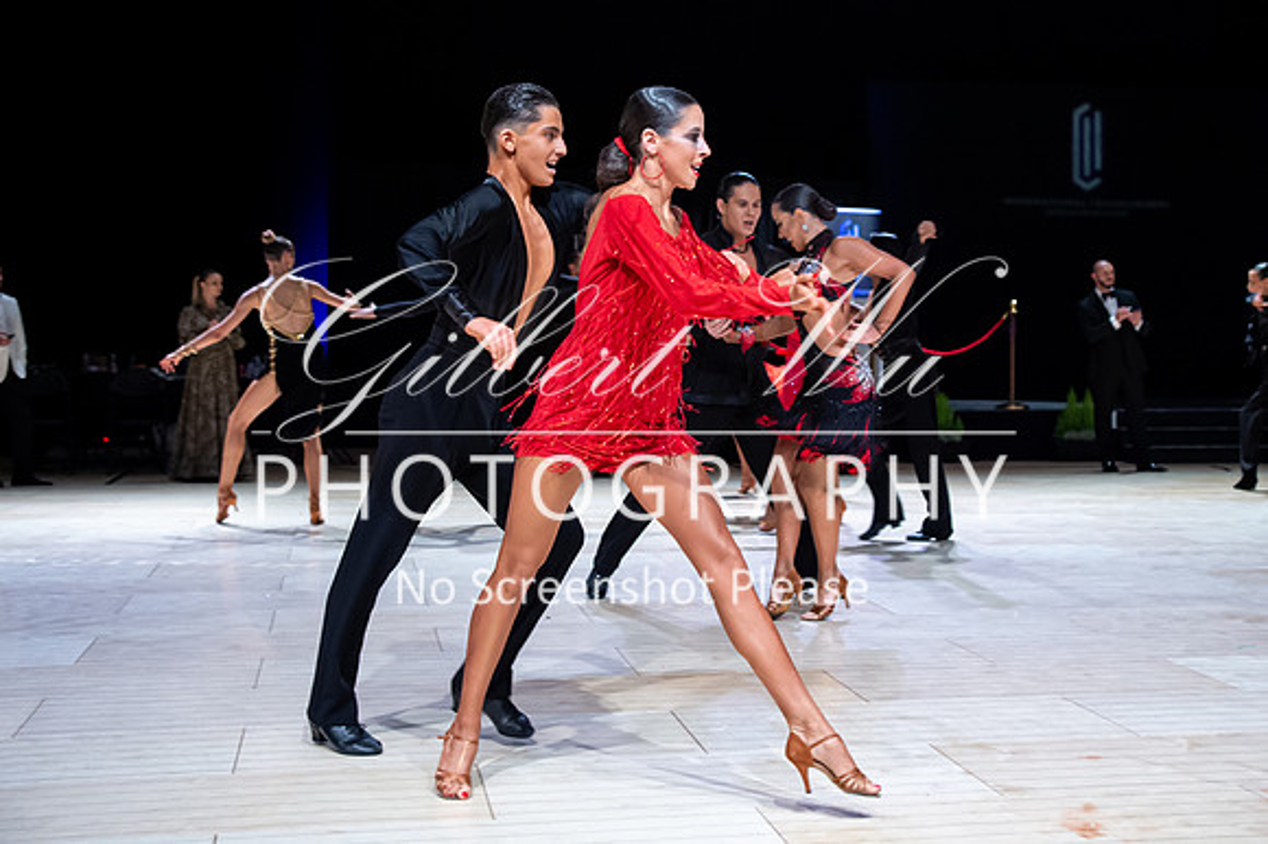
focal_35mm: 53
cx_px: 732
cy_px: 357
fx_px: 1870
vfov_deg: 25.4
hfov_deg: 37.4
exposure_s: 1/400
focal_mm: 46
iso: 3200
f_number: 3
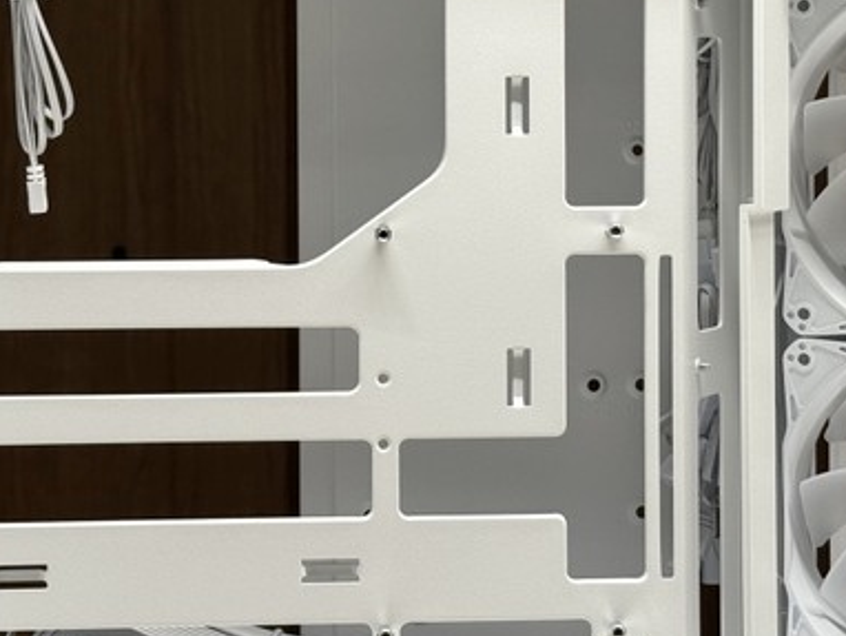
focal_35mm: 98
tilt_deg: -1.2
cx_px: 434
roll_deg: +0.0
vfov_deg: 15.0
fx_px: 2397
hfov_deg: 20.0
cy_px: 145
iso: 125
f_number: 1.78
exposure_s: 1/46
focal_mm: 6.76
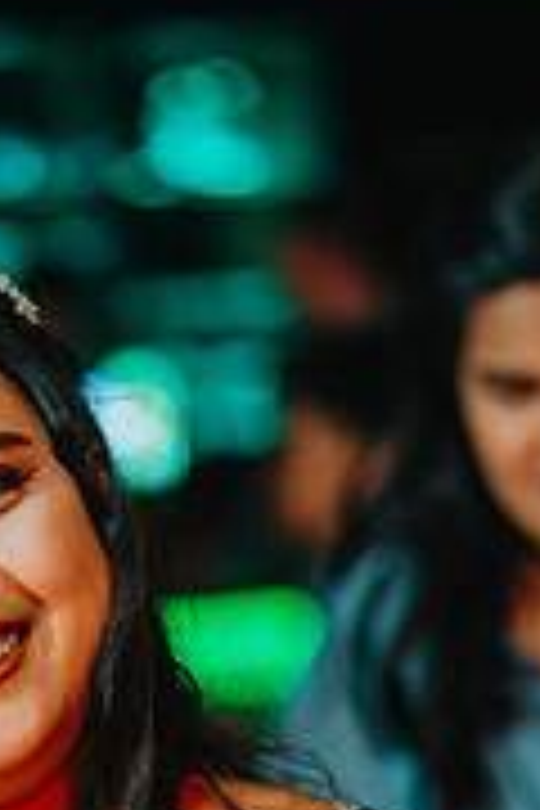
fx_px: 4770
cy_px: 950
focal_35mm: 212
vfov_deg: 9.6
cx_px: -22
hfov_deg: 6.5
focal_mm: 85
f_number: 1.8
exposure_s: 1/250
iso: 1000
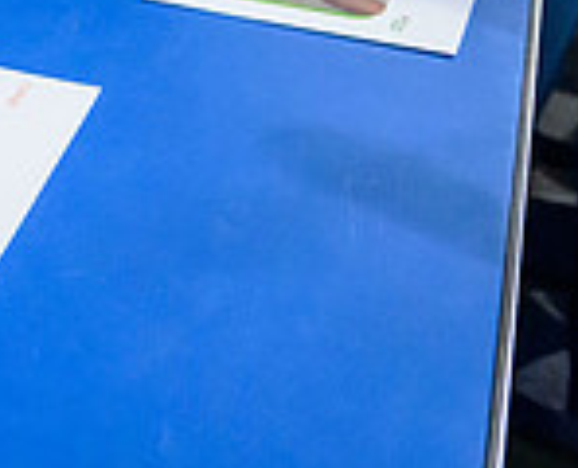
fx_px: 1754
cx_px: -470
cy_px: -367
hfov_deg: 15.9
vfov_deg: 13.7
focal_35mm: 102
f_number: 3.2
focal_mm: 24
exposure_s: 1/640
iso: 12800
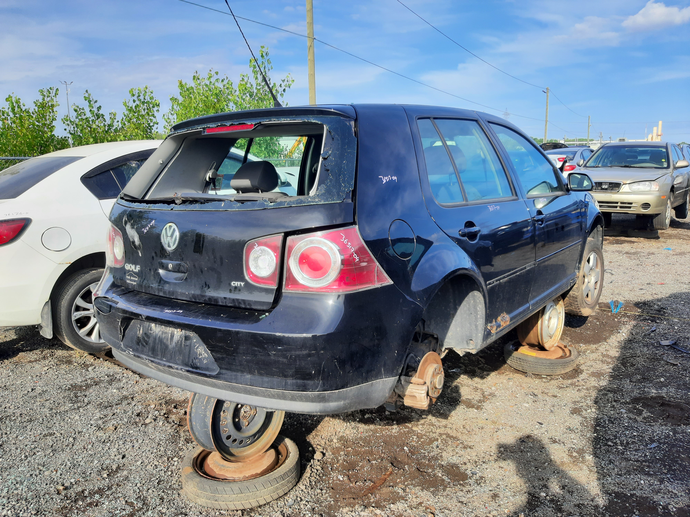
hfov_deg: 67.3
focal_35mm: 26
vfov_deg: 53.1
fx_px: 518
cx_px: 345
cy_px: 258
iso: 40
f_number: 1.7
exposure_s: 1/691
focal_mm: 3.92
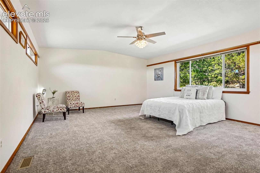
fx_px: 130
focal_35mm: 18
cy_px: 86
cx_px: 130
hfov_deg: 90.0
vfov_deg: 67.4
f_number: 8
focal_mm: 12
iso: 400
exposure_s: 1/20
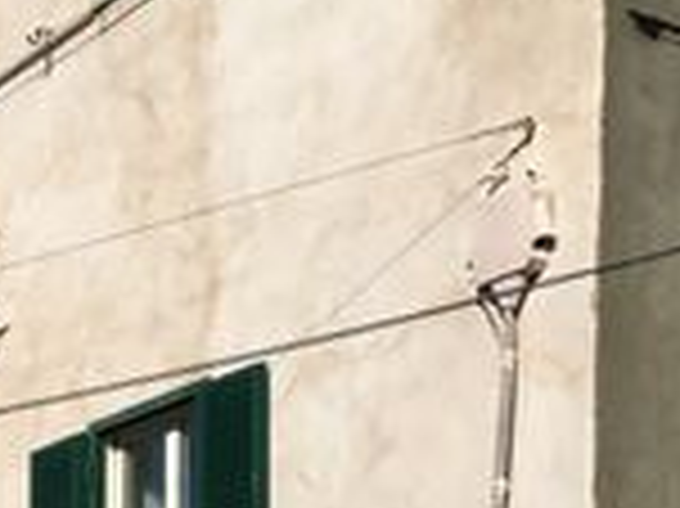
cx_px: -153
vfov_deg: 12.1
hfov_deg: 16.4
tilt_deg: +5.4
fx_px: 2257
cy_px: 836
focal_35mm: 115
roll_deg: -1.0
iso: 25
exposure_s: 1/3077
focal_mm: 4.15
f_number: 2.2
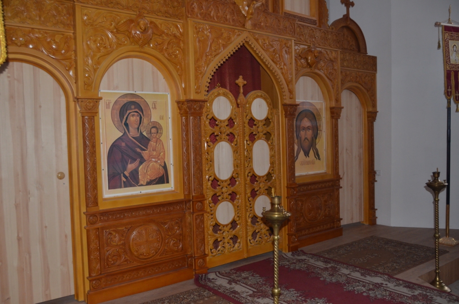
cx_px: 230
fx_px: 382
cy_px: 152
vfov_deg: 43.4
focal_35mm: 30
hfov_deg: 62.0
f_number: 3.5
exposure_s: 1/60
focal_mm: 20
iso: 800
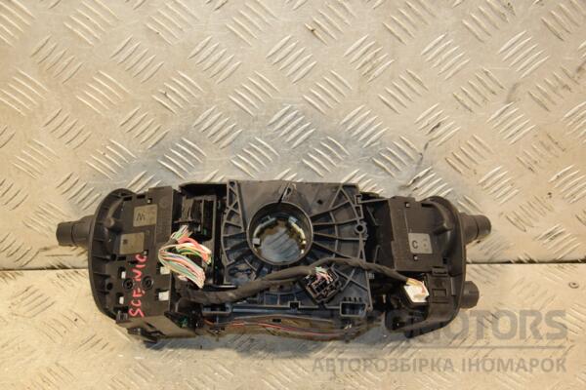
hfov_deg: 33.4
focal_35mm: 60
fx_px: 977
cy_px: 195
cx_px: 293
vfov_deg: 22.6
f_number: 4.8
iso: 800
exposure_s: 1/100
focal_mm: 40
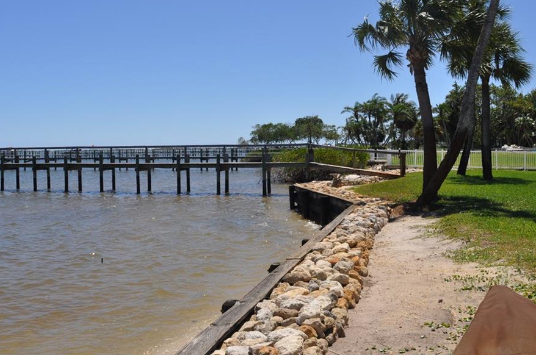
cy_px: 162
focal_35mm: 35
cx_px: 250
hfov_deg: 54.5
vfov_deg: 37.7
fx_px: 520
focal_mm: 20
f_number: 10
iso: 200
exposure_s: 1/400
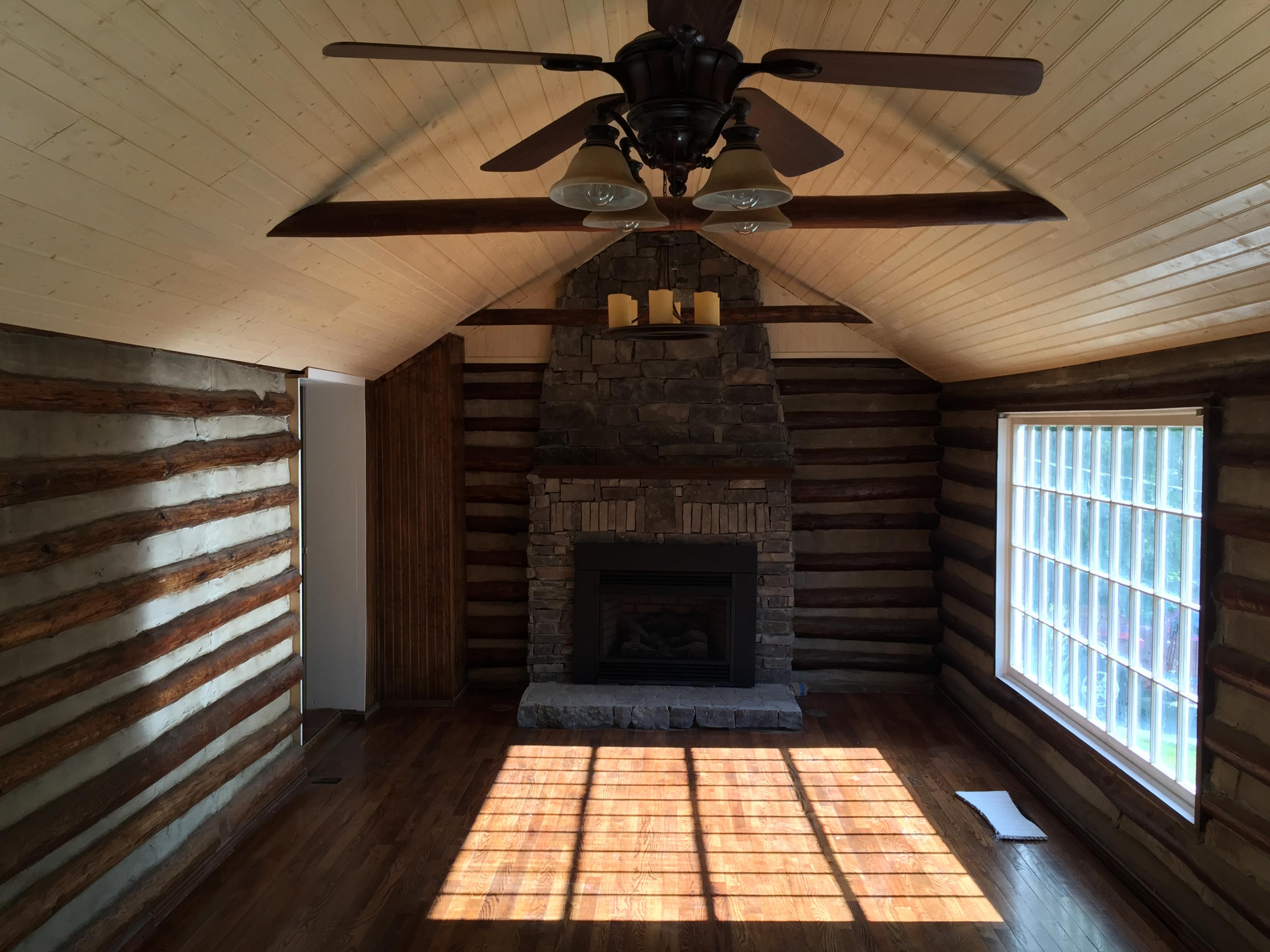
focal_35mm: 29
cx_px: 635
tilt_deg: -1.4
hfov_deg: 61.7
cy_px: 476
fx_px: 1064
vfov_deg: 48.2
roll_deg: +0.9
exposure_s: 1/120
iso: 50
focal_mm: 4.15
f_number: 2.2
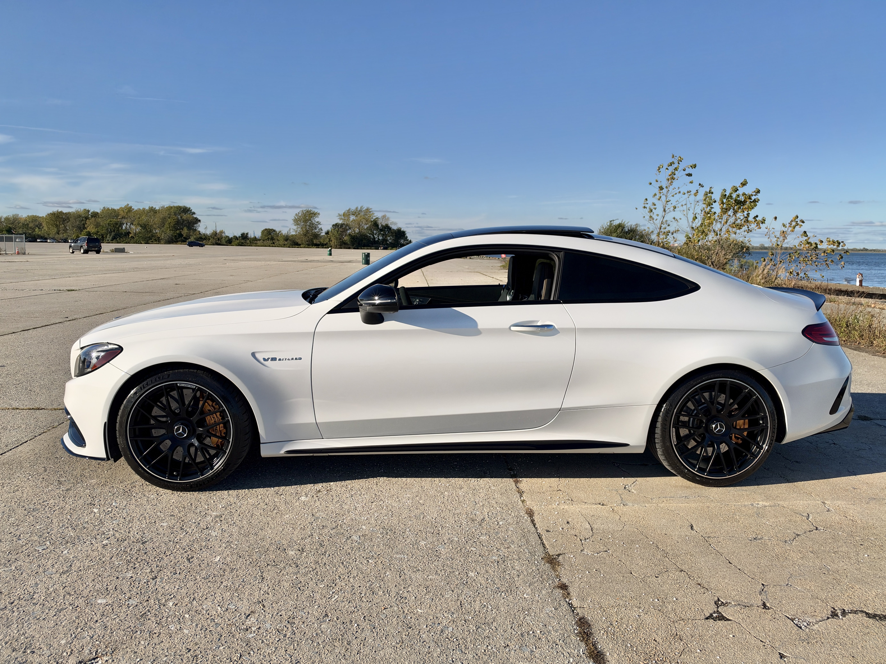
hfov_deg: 71.6
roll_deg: -1.7
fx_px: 614
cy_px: 332
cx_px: 443
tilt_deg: -6.4
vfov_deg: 56.8
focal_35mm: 24
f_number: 1.8
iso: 80
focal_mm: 6.93
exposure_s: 1/7143
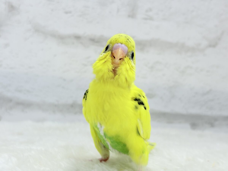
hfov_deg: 36.8
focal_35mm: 52
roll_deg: -4.8
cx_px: 114
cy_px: 86
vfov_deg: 28.0
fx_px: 343
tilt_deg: -2.5
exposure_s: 1/100
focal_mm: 5.96
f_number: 1.6
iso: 50
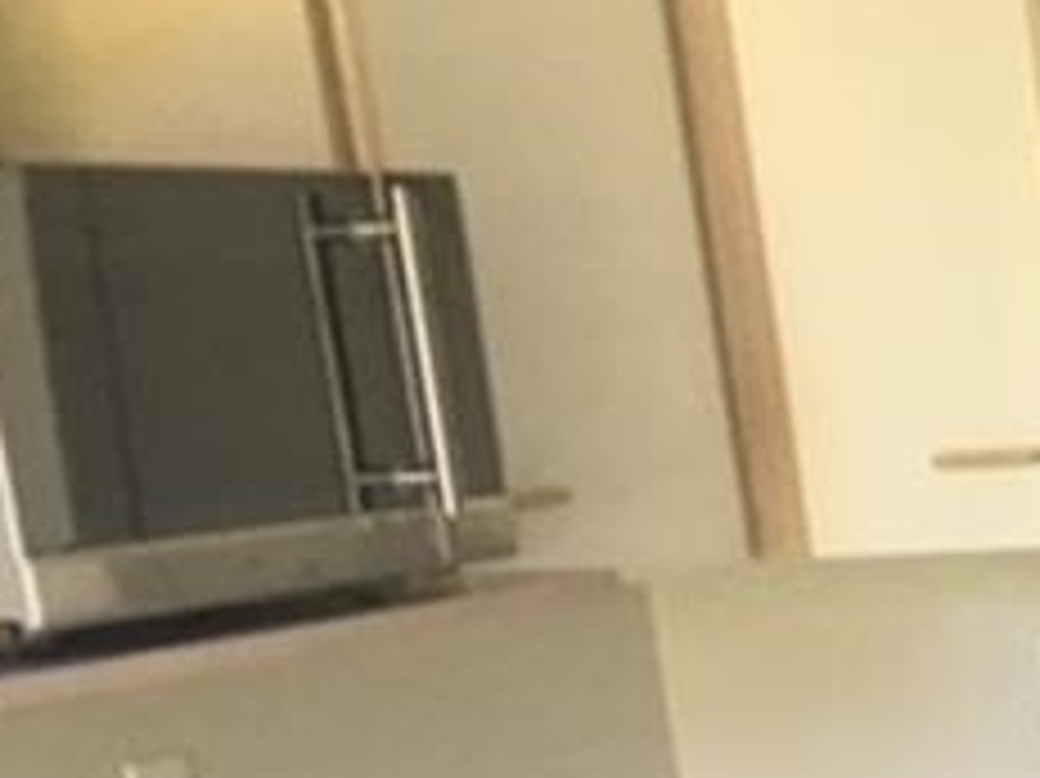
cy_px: 1277
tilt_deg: -16.5
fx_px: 3213
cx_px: 1781
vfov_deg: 12.9
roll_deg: +3.7
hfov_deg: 16.0
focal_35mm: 107
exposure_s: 1/15
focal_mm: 4.15
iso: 32
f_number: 2.2
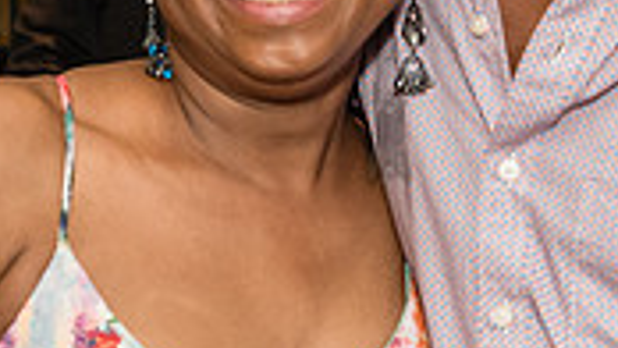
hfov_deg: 14.2
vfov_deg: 8.0
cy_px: 163
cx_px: 367
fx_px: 2475
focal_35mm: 151
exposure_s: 1/160
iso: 1600
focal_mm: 35
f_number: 3.5
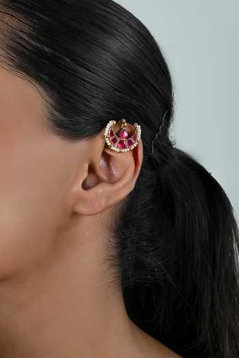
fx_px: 498
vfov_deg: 39.6
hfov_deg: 27.0
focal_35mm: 50
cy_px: 179
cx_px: 120
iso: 500
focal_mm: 50
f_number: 10
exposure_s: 1/125
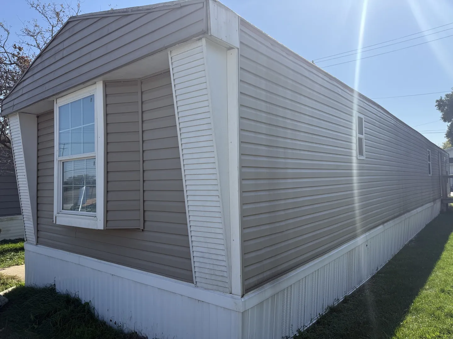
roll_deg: +0.9
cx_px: 226
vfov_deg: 56.8
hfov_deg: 71.6
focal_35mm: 24
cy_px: 170
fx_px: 314
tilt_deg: +3.3
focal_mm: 6.76
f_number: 1.78
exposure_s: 1/6173
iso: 100
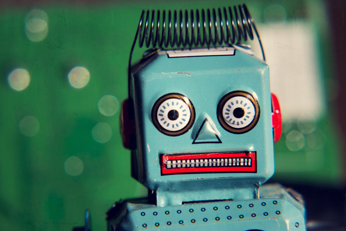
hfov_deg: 16.1
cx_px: 173
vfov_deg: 10.8
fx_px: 1225
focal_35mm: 128
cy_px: 116
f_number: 6.3
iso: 125
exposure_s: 1/60
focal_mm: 85
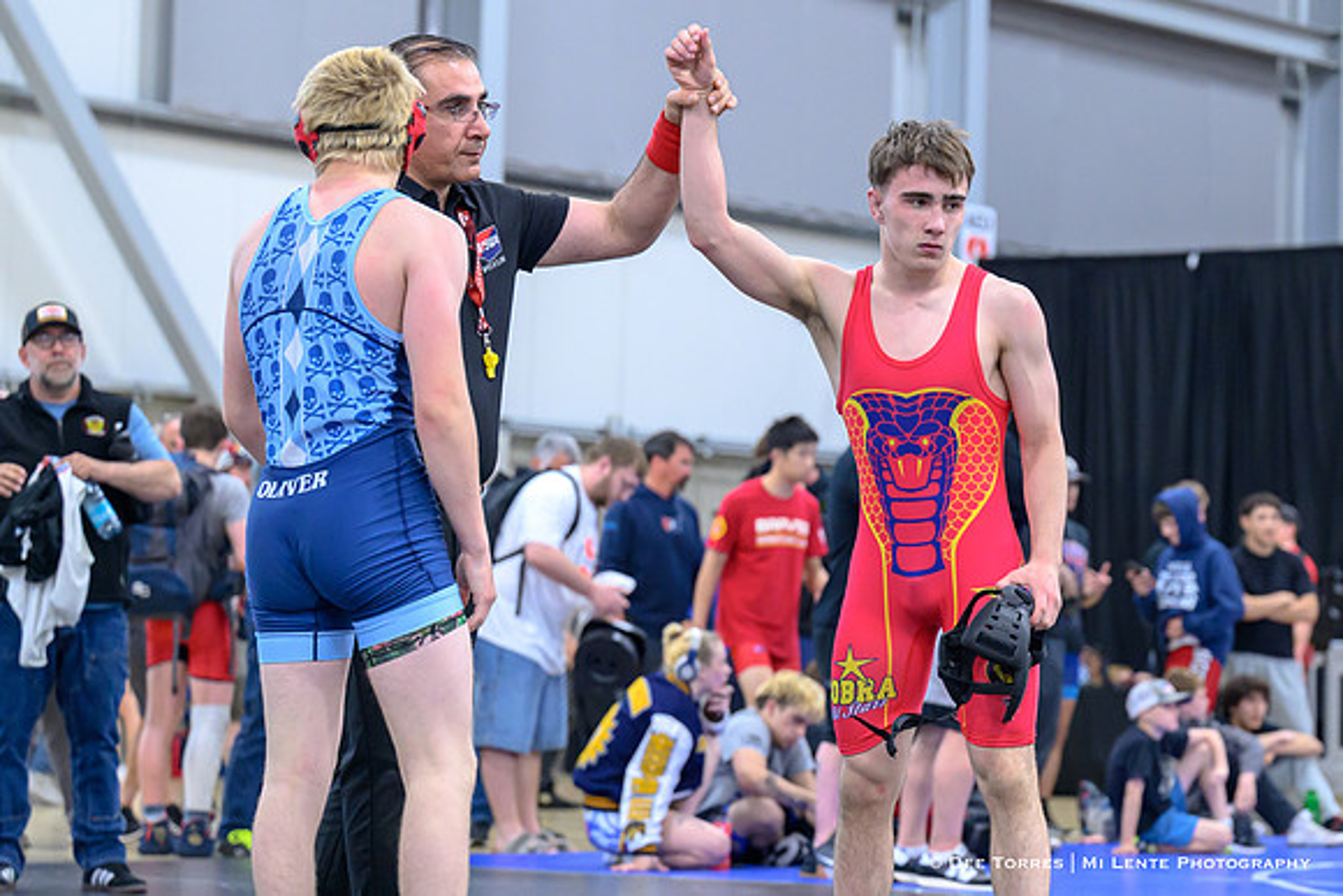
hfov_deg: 15.7
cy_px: 426
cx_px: 927
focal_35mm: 131
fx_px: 4870
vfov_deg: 10.5
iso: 3200
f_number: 3.2
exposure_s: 1/640
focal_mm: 77
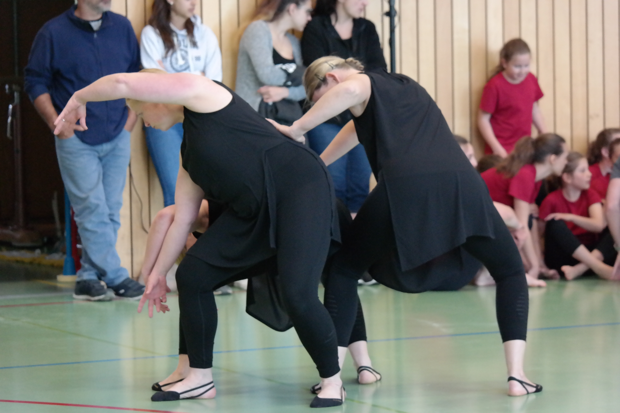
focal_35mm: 174
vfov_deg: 7.9
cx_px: 310
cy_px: 206
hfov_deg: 11.8
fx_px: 2996
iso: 3200
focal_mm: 113
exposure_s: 1/100
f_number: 5
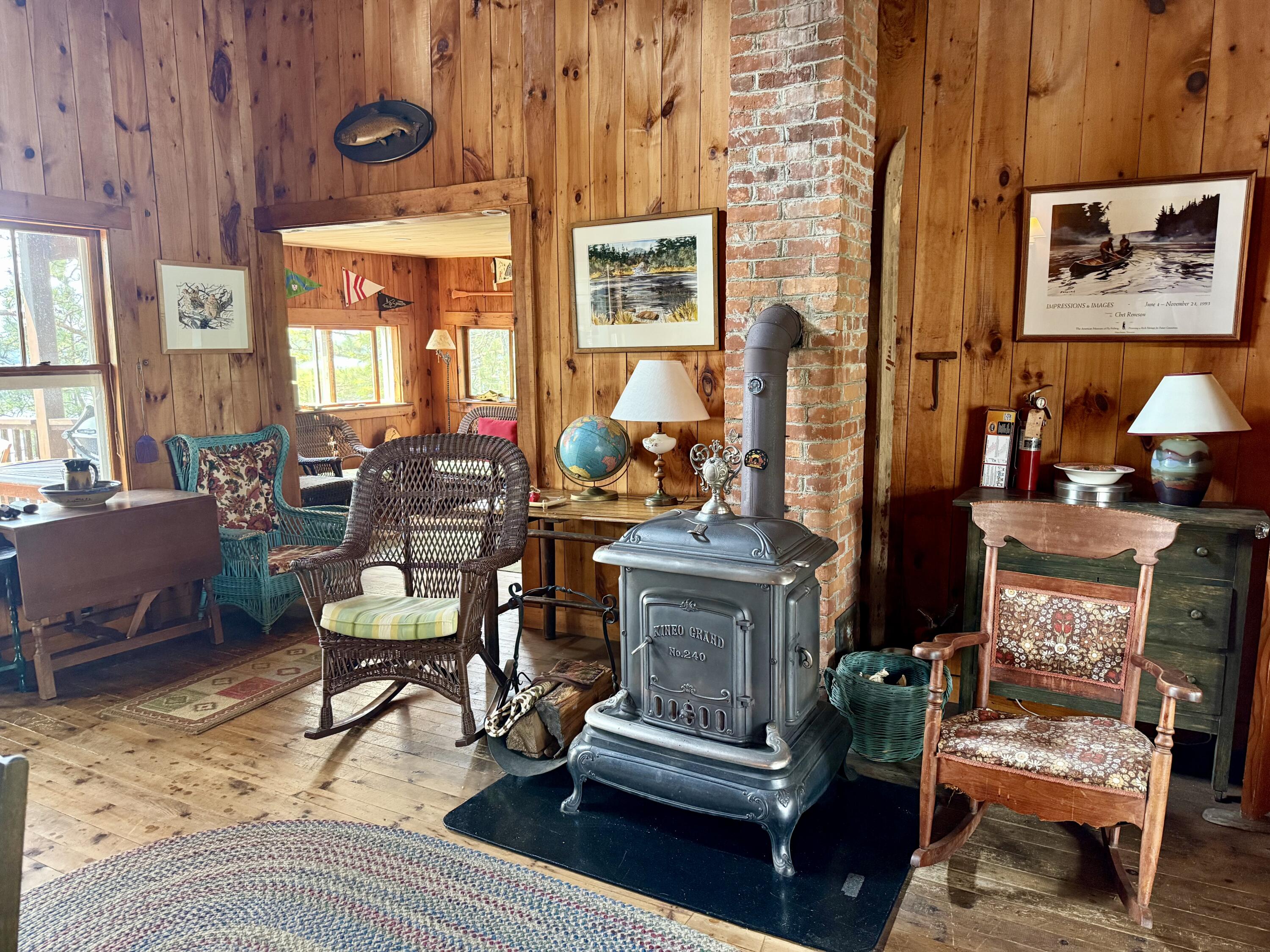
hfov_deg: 71.6
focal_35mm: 24
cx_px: 635
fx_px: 881
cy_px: 476
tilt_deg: -8.4
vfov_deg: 56.8
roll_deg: +0.7
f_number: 1.78
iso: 640
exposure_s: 1/60
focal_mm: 6.76
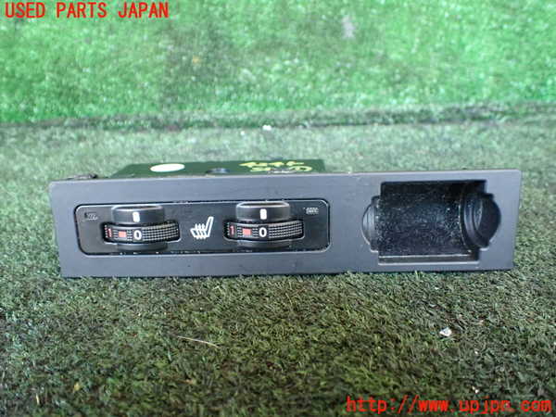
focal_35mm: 30
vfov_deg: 46.8
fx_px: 482
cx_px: 278
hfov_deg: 60.0
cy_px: 208
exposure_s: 1/60
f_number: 2.3
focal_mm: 5.4
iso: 800
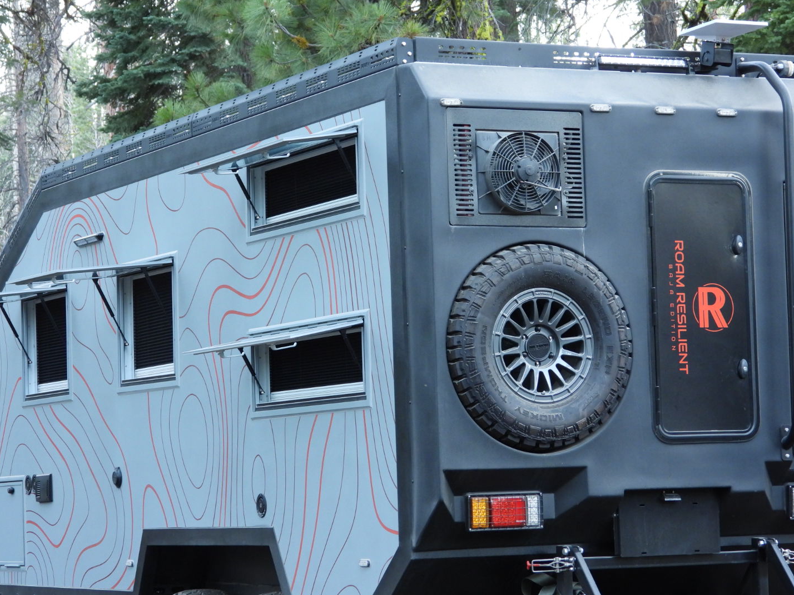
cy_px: 296
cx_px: 398
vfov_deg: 12.8
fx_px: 2661
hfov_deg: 17.0
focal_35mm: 116
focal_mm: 20.7
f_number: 4
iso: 400
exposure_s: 1/25
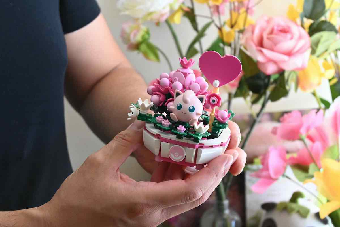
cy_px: 114
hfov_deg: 27.0
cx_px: 170
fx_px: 708
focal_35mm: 75
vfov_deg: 18.2
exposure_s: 1/125
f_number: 6.3
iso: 2800
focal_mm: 50
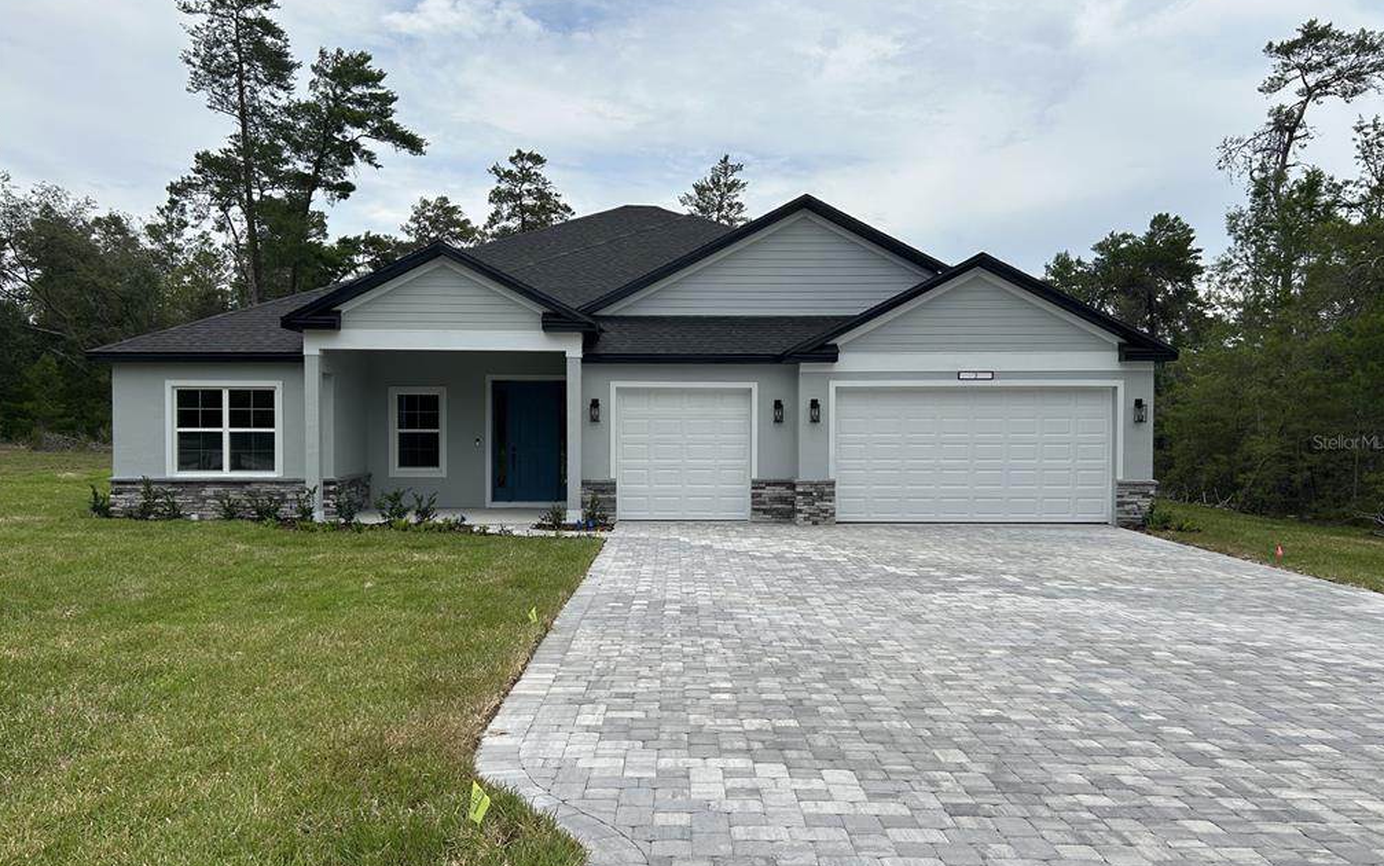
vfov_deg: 44.6
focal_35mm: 28
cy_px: 442
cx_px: 693
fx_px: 1056
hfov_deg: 66.5
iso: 50
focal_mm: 5.7
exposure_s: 1/7463
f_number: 1.5
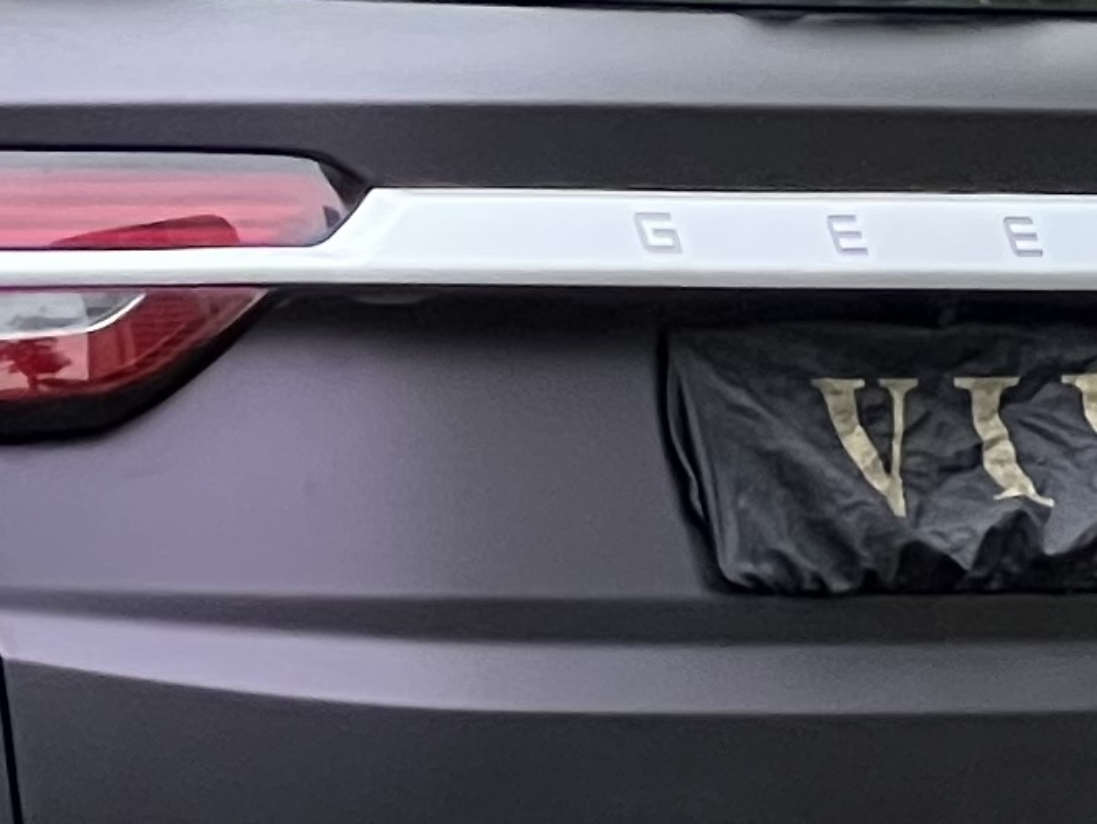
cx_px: -1117
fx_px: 14773
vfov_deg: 3.2
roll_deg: -0.2
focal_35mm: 466
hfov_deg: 4.2
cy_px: 153
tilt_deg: +1.3
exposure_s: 1/70
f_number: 2.8
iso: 200
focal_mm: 9
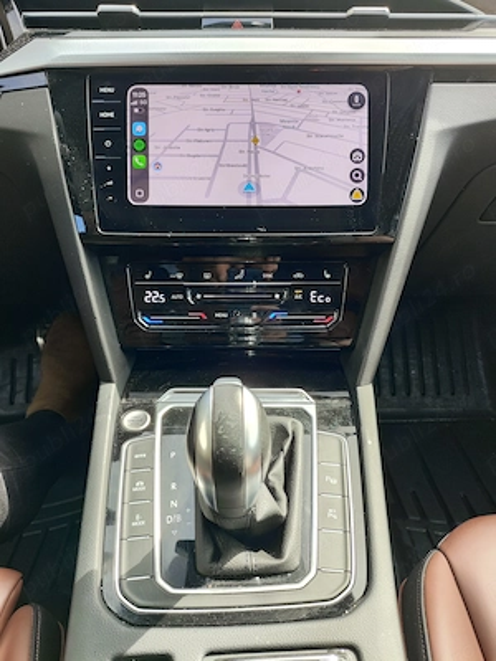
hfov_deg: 54.9
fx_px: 478
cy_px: 330
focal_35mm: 25
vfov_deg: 69.4
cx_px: 248
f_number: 1.79
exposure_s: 1/199
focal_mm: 4.71
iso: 50
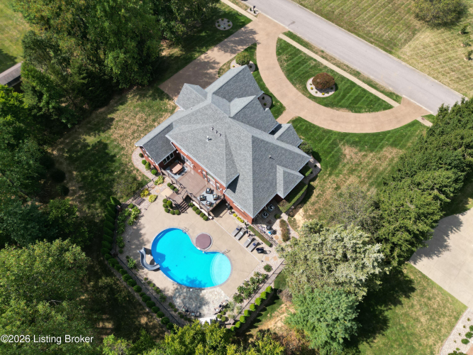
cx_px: 236
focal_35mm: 24
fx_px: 328
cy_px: 178
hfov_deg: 71.6
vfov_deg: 56.8
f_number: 1.7
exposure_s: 1/160
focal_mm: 6.72
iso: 110
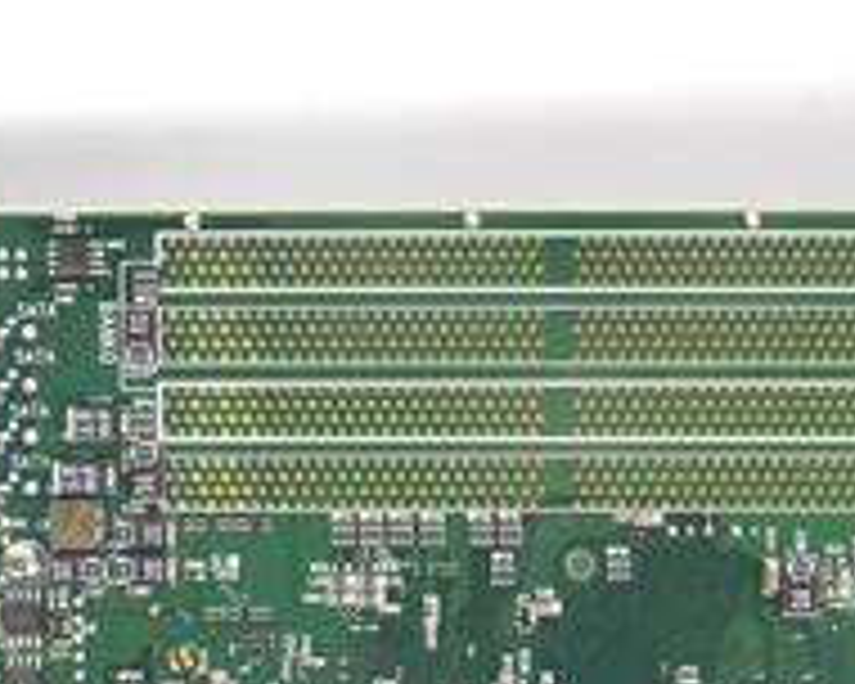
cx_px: 850
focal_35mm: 80
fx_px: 2024
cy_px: 630
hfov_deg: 22.9
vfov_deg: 18.8
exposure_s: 1/200
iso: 200
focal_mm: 18
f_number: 13
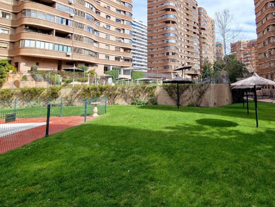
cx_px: 191
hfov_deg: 73.2
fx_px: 175
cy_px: 65
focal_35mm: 22
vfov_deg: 59.3
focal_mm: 2.2
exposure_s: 1/1708
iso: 50
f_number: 2.2
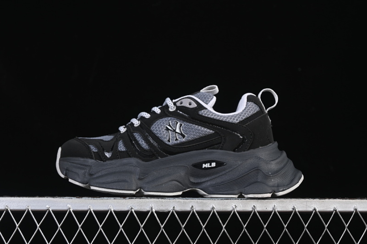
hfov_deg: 27.0
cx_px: 184
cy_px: 122
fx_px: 765
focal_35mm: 75
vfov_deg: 18.2
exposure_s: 1/60
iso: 160
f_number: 6.3
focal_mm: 50
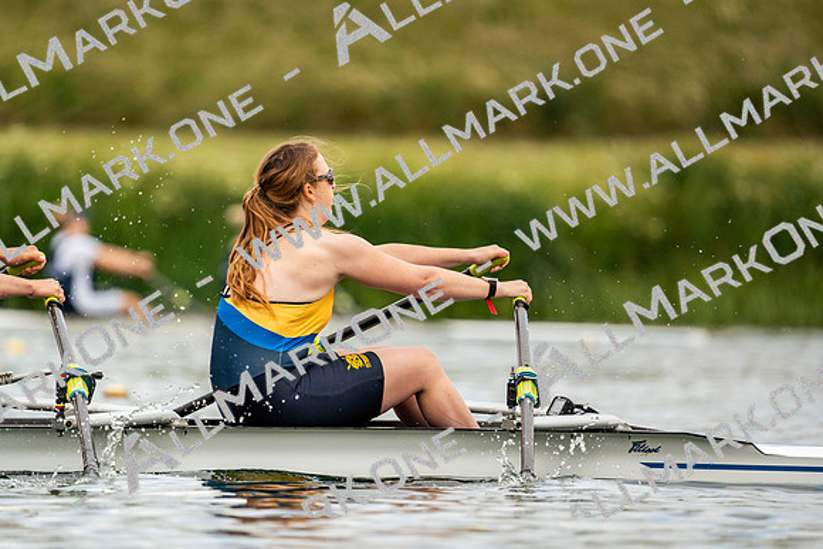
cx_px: 412
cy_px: 274
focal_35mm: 600
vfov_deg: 2.3
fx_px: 13719
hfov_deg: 3.4
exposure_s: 1/2000
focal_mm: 600
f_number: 6.3
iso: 500
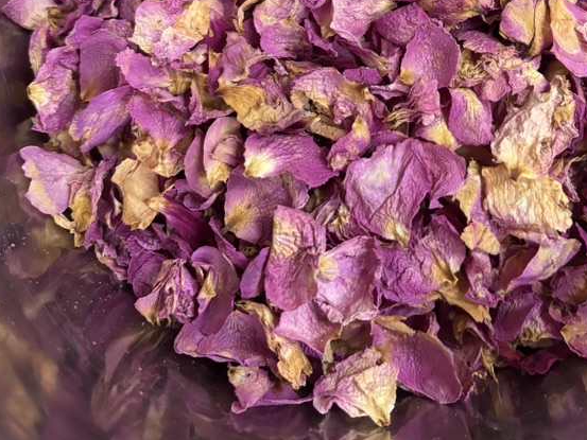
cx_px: 387
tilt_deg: -66.3
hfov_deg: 40.0
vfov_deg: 29.0
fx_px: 797
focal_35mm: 47
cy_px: 6
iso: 500
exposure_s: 1/57
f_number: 1.6
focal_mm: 5.96
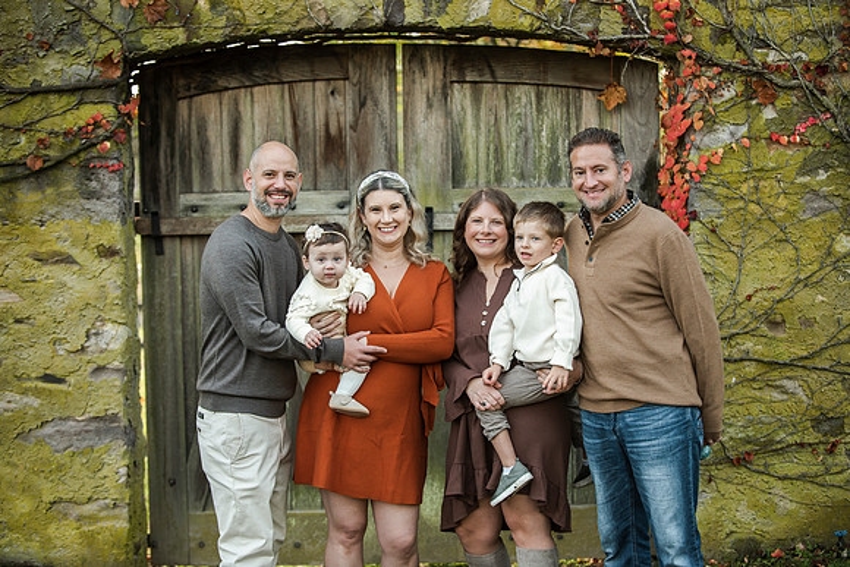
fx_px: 1714
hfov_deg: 27.9
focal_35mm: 73
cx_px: 435
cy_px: 286
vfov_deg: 18.8
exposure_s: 1/1250
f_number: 2.8
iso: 800
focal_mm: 70
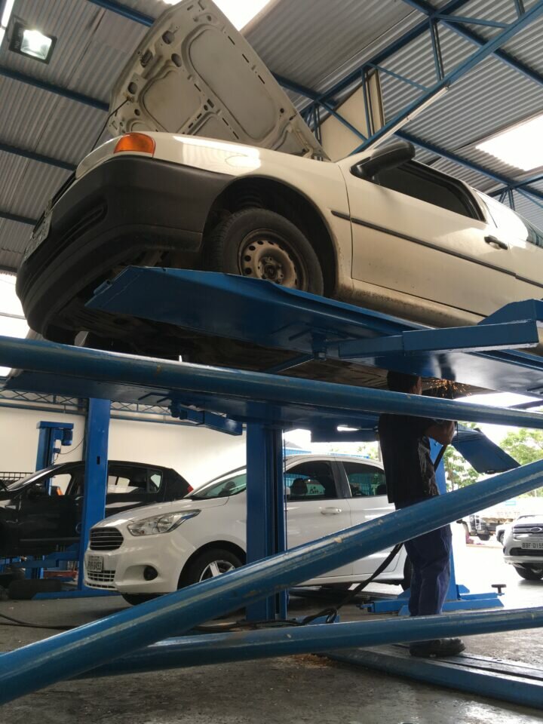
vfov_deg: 61.7
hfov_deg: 48.2
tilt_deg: +16.1
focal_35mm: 29
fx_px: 607
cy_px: 362
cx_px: 272
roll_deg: +1.4
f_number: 2.2
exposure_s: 1/120
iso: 40
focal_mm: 4.15
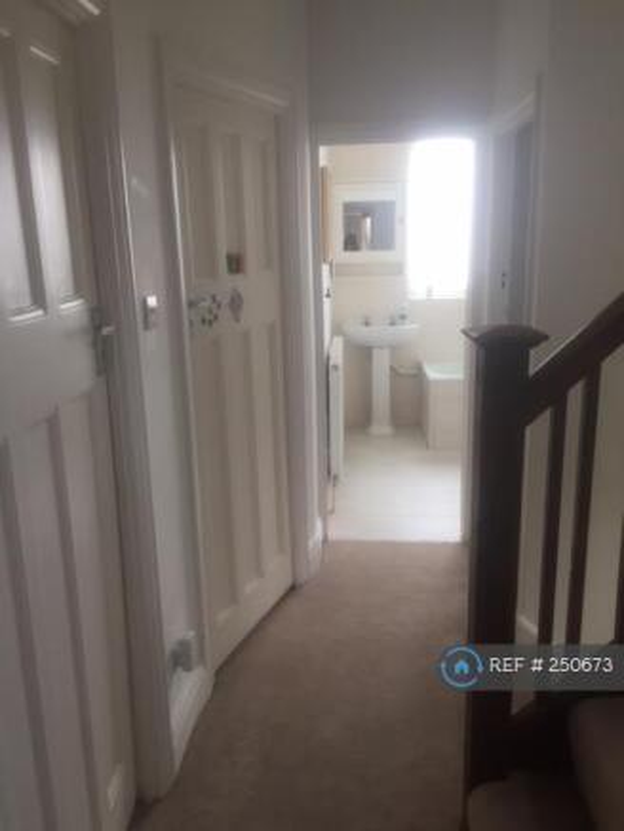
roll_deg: +1.7
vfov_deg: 61.6
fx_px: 697
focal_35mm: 29
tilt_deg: -14.1
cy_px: 416
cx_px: 312
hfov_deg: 48.2
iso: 40
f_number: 2.2
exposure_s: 1/33
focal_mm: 4.15
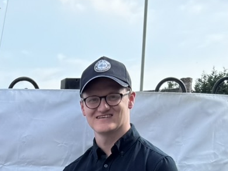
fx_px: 830
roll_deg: -0.3
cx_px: -98
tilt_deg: -11.3
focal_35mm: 126
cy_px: 356
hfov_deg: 14.7
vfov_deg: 10.7
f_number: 1.78
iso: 80
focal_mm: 6.76
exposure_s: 1/1637
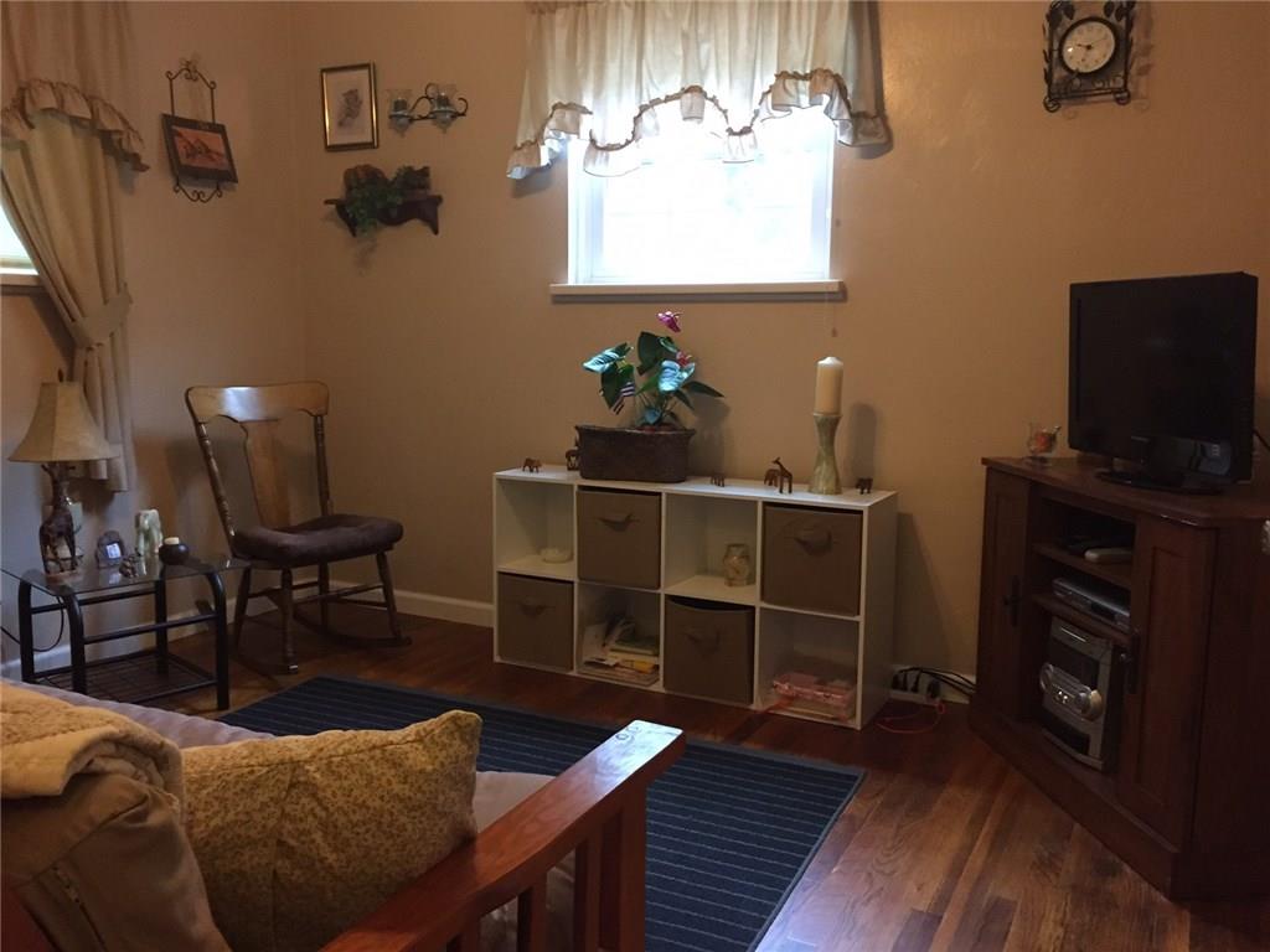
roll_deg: -0.5
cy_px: 476
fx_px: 1064
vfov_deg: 48.2
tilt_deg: -8.3
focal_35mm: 29
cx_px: 635
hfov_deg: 61.7
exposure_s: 1/24
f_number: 2.2
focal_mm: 4.15
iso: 250
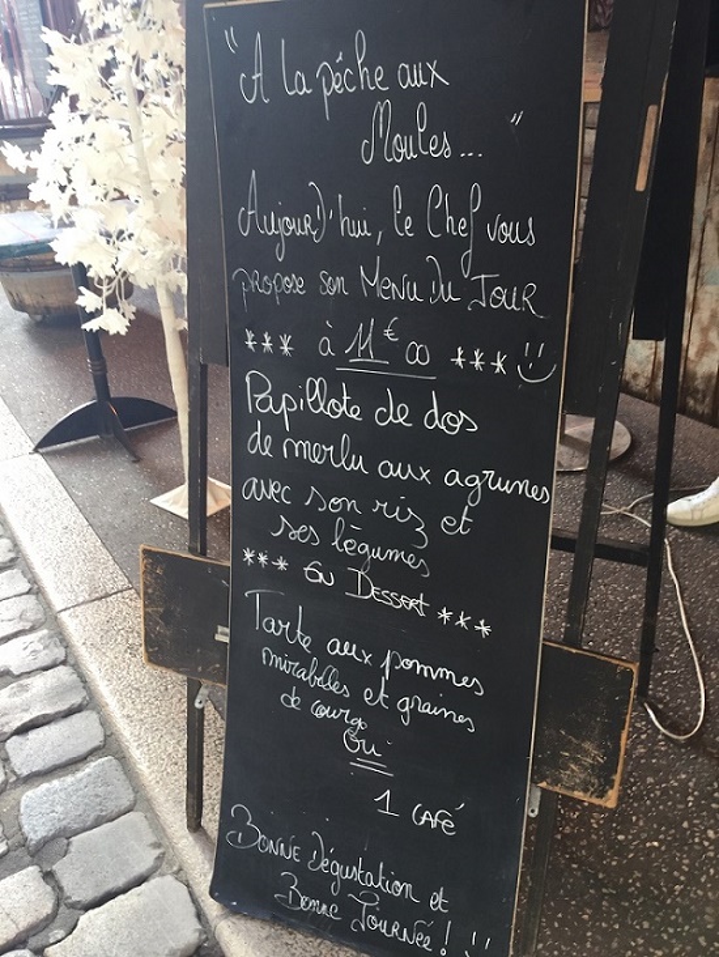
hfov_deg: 45.5
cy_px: 478
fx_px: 858
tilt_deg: -28.5
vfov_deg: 58.3
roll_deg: +3.9
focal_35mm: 31
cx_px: 360
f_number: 2.4
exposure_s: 1/50
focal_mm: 3.3
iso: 32
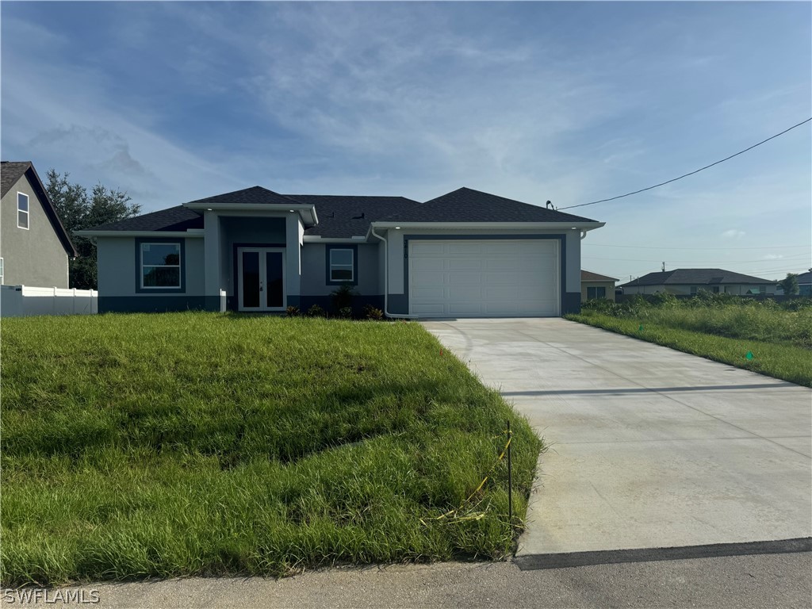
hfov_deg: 71.6
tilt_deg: -2.1
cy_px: 304
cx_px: 406
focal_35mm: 24
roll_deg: +0.3
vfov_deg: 56.8
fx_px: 563
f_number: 1.78
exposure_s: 1/7092
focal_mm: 6.76
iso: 80
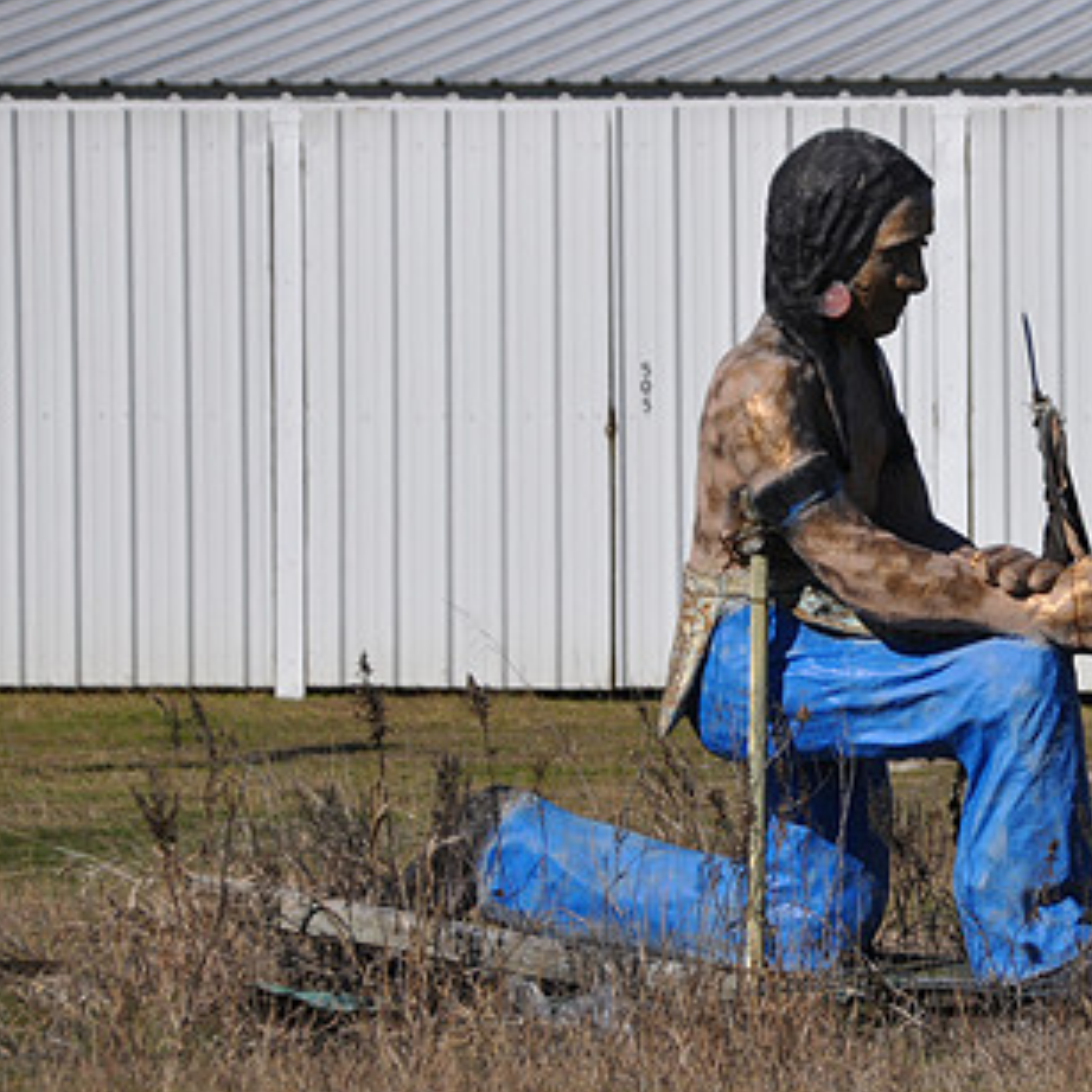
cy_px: 542
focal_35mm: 373
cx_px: 903
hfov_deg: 4.7
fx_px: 13305
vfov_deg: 4.7
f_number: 6
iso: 320
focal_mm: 155
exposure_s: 1/2000
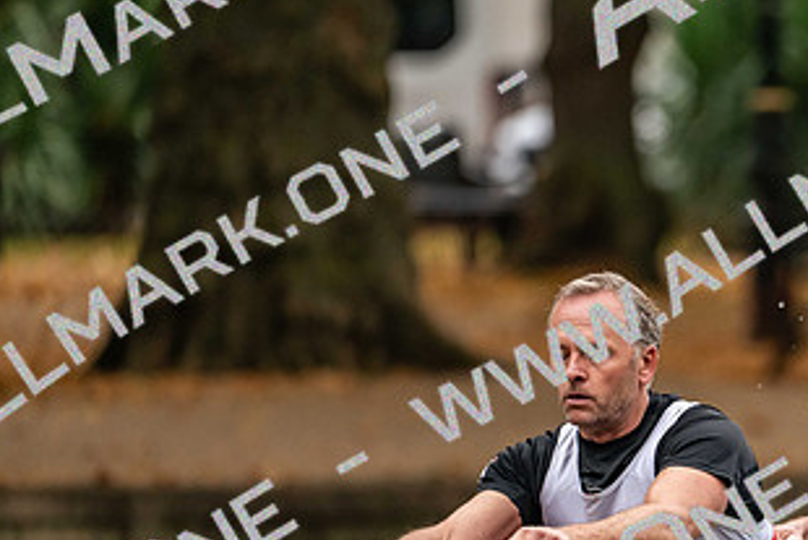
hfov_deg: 2.8
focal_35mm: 749
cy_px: 450
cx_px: 732
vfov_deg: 1.8
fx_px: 16818
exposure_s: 1/2500
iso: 2800
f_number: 4.5
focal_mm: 400
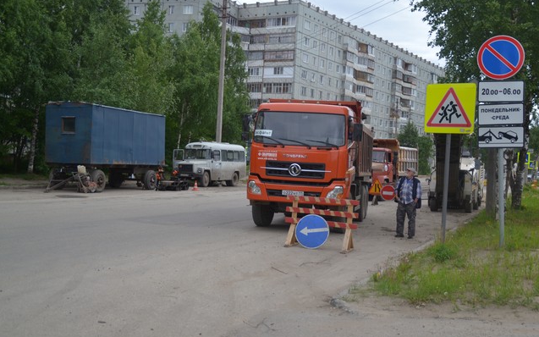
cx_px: 269
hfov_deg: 46.2
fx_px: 632
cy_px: 164
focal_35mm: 43
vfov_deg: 29.9
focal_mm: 28
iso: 100
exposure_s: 1/400
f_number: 4
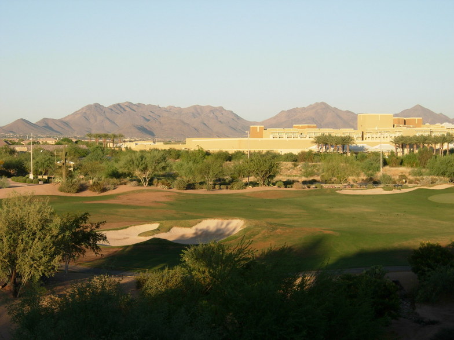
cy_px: 170
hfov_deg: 26.0
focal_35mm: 75
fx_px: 983
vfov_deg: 19.6
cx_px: 227
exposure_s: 1/228
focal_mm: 15.7
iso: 50
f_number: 4.8
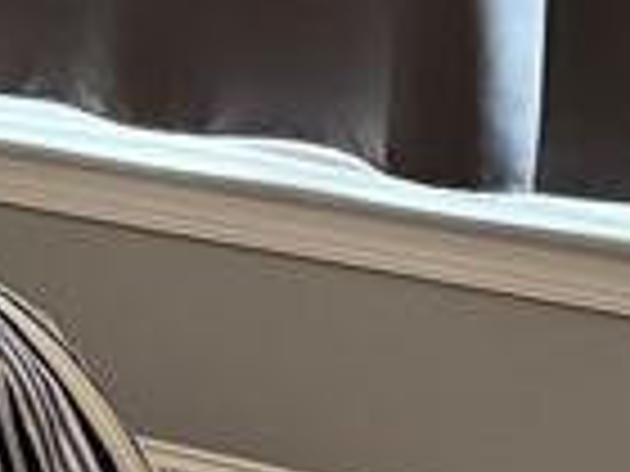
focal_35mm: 175
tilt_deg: -9.6
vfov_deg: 8.3
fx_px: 3185
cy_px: -220
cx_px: -531
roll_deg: +1.5
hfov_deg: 10.6
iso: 500
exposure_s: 1/60
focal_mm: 6.76
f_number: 1.78
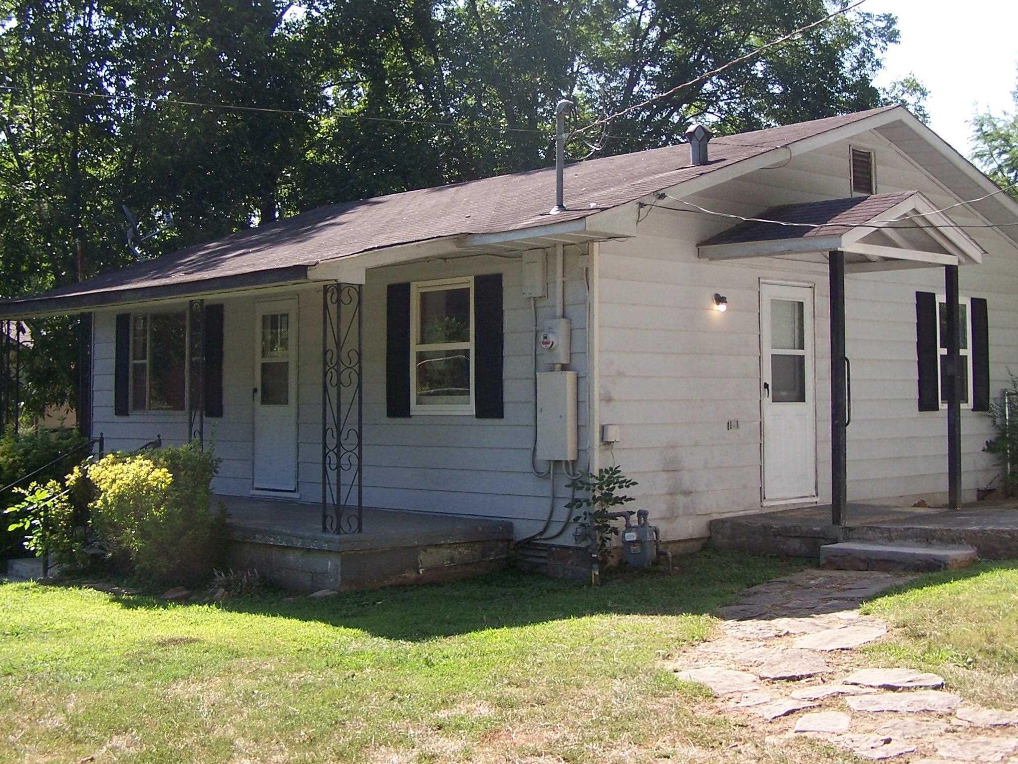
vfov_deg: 30.2
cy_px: 301
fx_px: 1412
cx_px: 551
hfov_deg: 39.6
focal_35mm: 48
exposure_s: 1/400
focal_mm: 6.3
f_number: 2.8
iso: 80
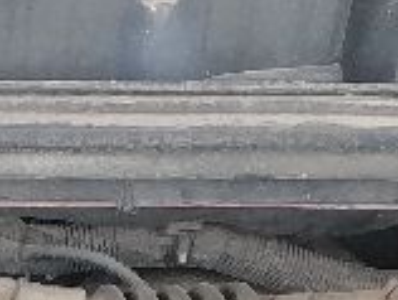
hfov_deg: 11.3
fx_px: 1935
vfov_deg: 7.8
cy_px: 877
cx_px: -207
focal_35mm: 168
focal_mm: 4.25
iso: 80
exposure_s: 1/100
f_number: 1.8
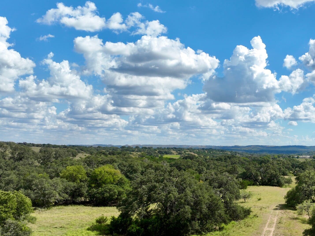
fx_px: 391
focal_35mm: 43
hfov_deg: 41.6
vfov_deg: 33.0
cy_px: 173
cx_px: 261
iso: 100
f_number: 4.5
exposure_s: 1/60
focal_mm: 12.29
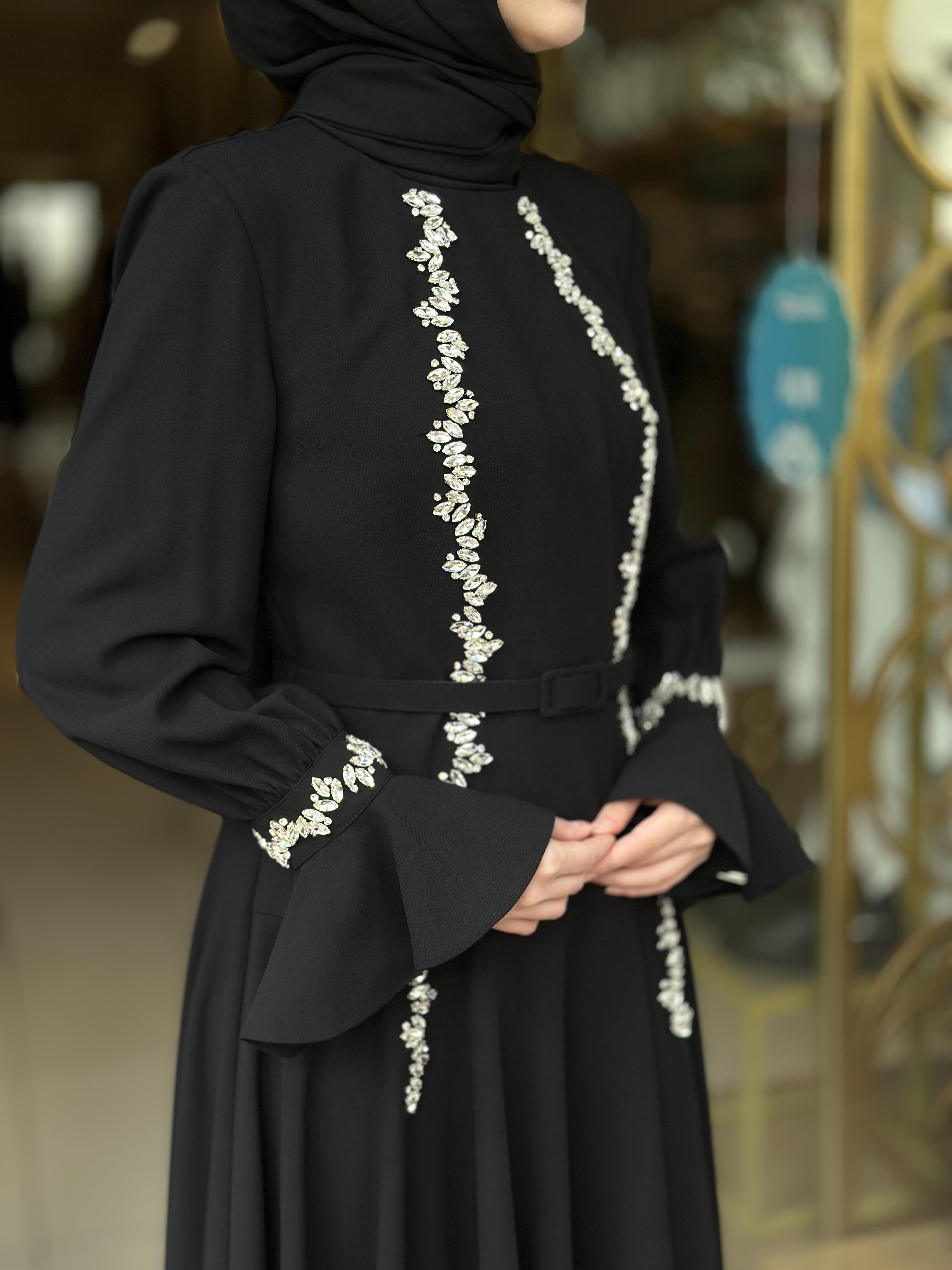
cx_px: 476
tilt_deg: -10.7
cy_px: 635
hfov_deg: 30.3
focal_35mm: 48
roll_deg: +0.7
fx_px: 1760
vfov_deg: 39.7
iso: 80
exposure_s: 1/1000
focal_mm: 6.86
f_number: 1.78
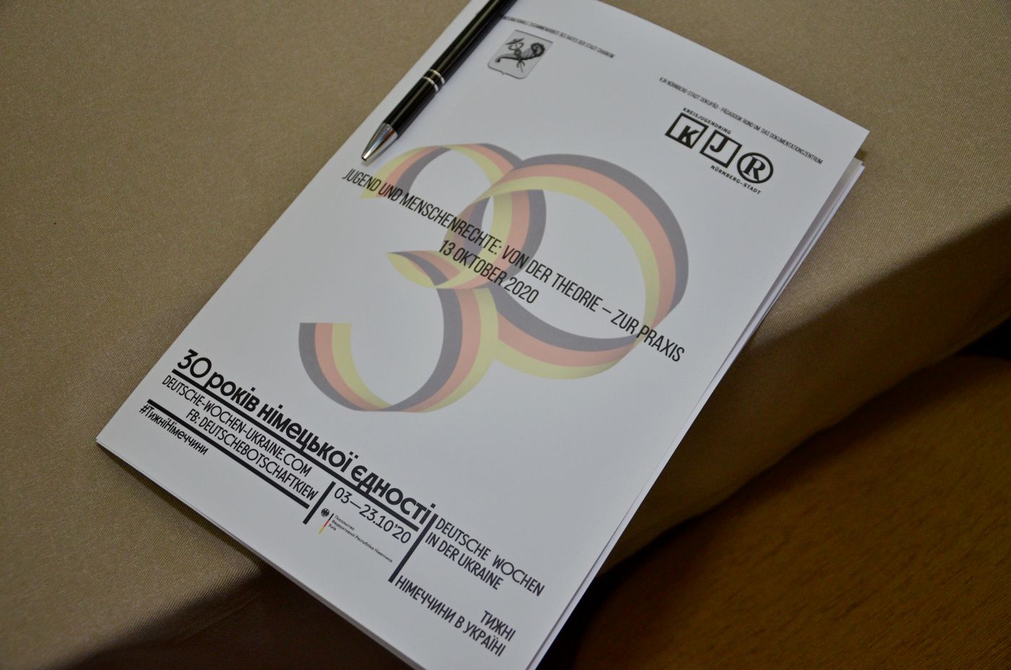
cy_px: 335
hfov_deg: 46.5
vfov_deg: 31.8
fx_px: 1177
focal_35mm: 42
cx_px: 506
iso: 800
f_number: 4
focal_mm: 28
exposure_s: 1/250
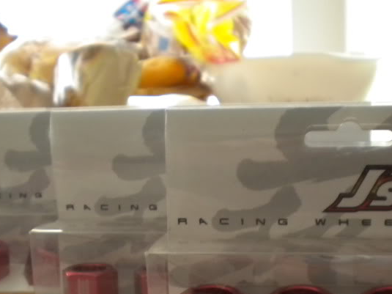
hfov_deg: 29.0
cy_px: 252
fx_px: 759
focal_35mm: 67
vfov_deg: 21.5
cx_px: 177
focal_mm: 6.3
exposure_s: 1/23
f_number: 3.1
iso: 400
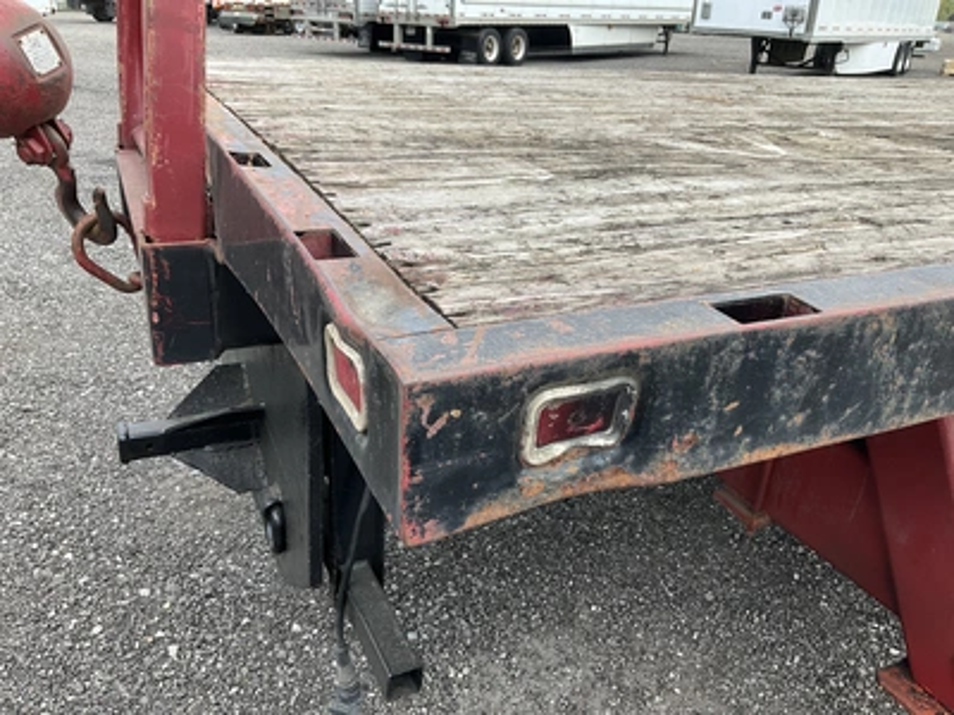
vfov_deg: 48.2
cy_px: 358
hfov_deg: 61.7
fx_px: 799
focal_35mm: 29
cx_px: 477
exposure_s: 1/305
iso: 25
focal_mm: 3
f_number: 1.8
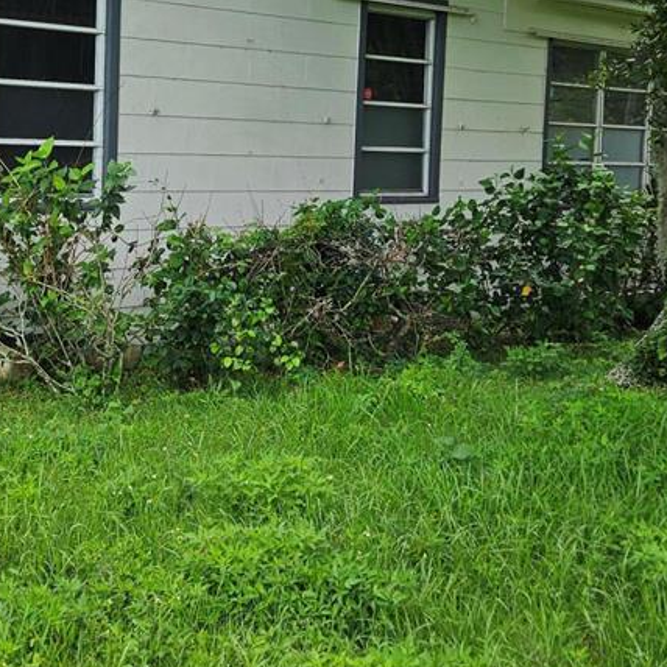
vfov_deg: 29.7
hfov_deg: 29.9
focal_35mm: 57
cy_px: 199
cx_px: 235
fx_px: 1243
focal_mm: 5.4
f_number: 1.8
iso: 25
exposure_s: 1/1114
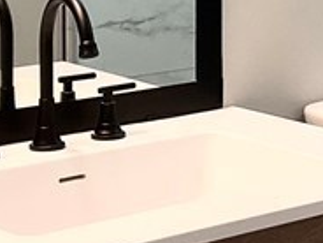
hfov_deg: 12.0
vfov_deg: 9.0
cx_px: 386
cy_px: -114
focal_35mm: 161
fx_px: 1502
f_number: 1.8
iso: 50
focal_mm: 3
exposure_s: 1/60
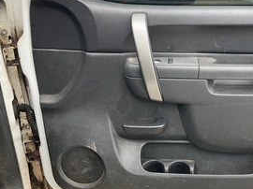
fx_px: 314
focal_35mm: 43
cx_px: 179
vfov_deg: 33.5
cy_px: 99
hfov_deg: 42.9
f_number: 1.8
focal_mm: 3
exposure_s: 1/122
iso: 40
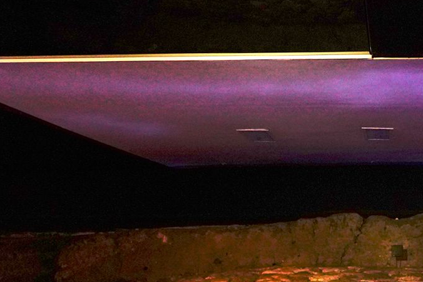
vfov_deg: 18.3
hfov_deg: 26.7
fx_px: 834
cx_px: 433
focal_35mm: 71
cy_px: 332
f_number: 3.5
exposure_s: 1/80
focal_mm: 24
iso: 3200
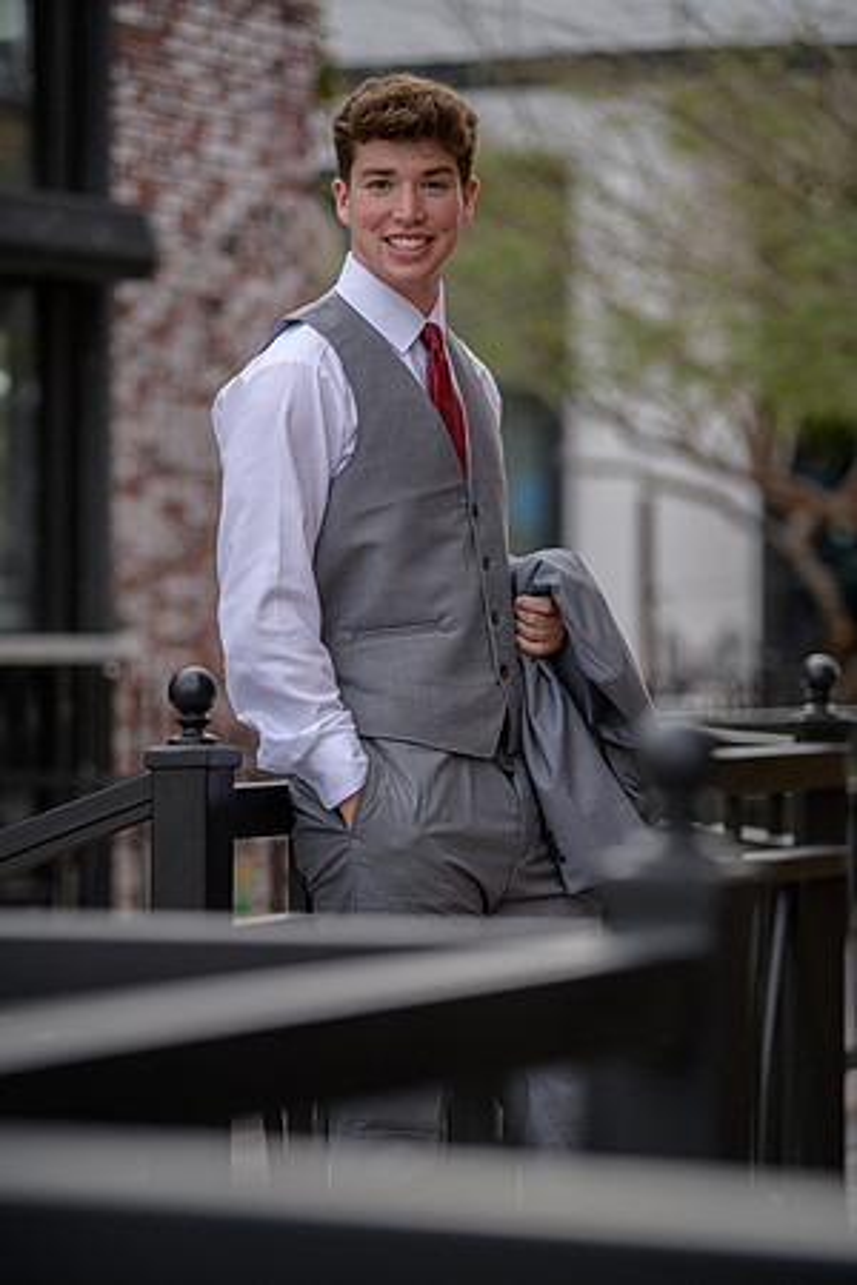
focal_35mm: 130
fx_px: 4642
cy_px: 642
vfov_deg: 15.8
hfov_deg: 10.5
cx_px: 428
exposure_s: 1/1250
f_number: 2.8
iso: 250
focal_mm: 130
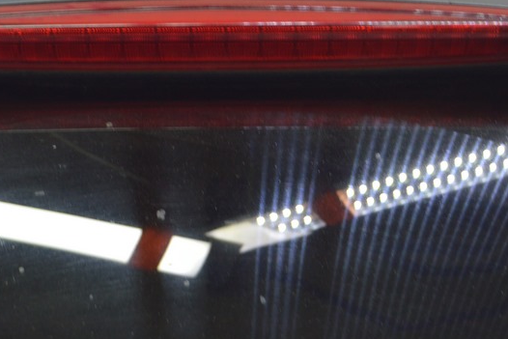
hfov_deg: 14.6
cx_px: 173
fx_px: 1976
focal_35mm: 140
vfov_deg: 9.8
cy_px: 54
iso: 400
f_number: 5.6
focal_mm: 48
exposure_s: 1/20
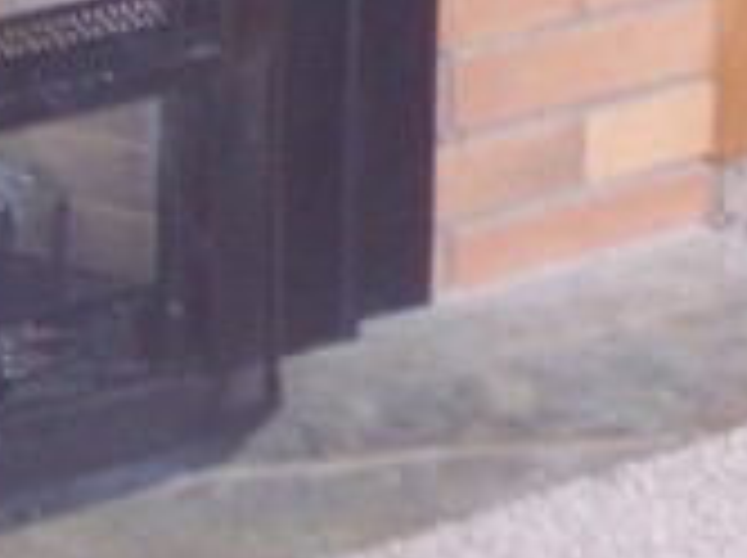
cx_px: 1156
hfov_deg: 8.0
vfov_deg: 6.0
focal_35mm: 241
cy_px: -616
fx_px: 5193
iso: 140
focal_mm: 8
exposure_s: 1/60
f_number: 2.8
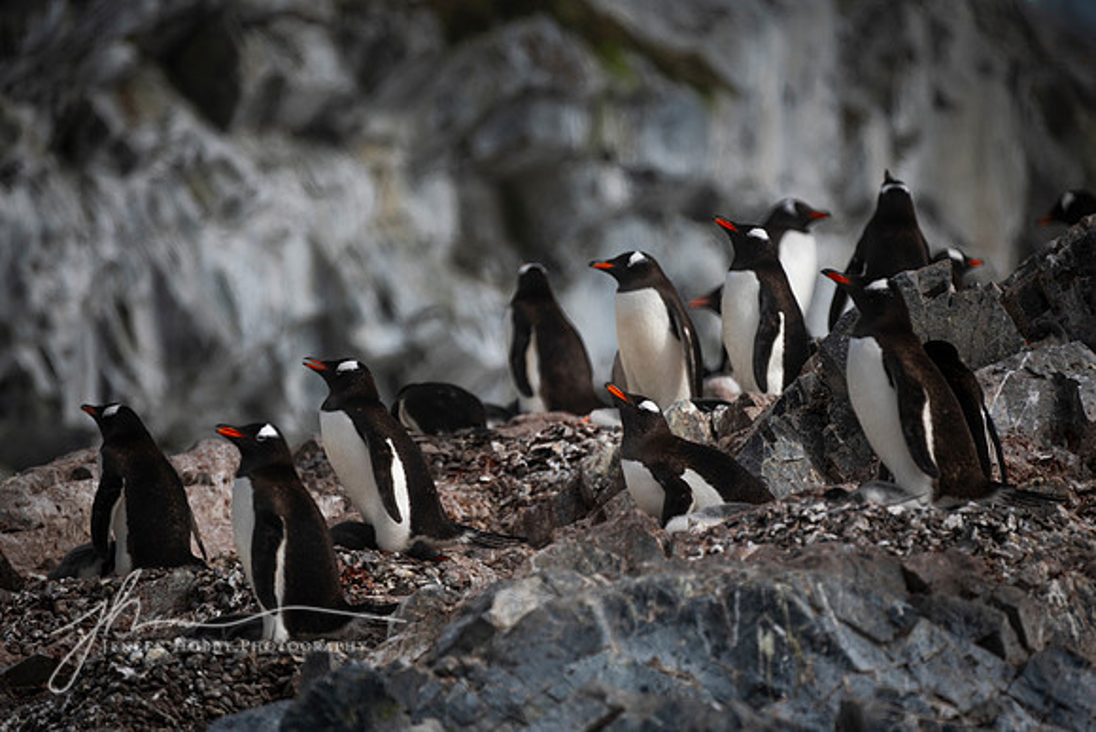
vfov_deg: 3.0
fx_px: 14007
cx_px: 548
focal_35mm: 460
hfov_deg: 4.5
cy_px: 366
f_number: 5.6
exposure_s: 1/1000
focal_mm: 460
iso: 200
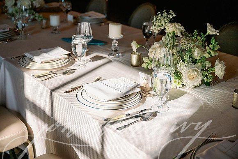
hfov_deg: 41.1
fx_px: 317
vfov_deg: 28.1
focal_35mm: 48
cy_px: 80
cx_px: 119
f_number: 2.8
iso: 40
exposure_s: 1/1600
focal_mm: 48
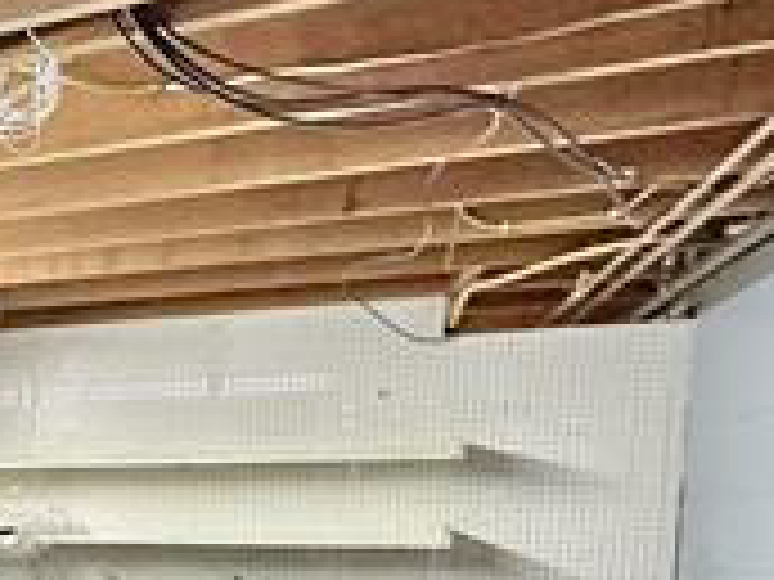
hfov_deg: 26.0
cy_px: 616
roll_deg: -0.9
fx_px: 1163
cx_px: -414
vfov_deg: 26.2
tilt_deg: -3.7
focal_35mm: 52
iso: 320
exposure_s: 1/60
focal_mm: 2.22
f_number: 2.2
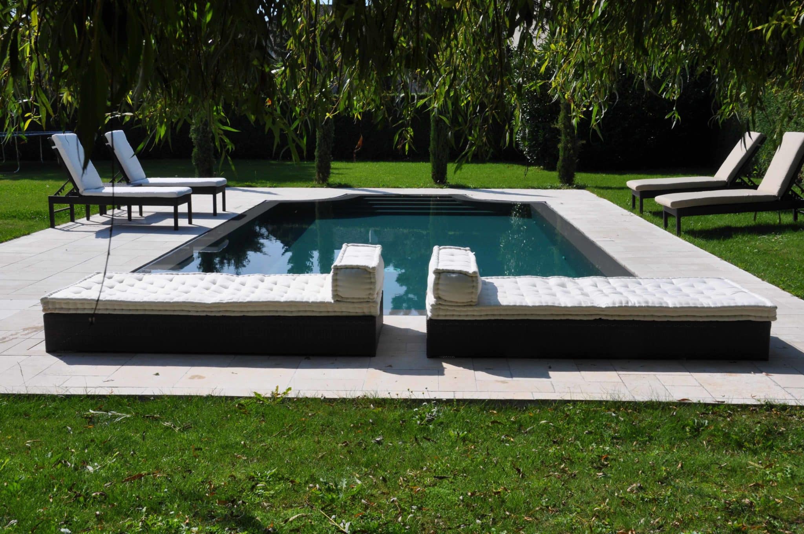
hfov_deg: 48.0
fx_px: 903
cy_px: 267
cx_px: 402
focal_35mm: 40
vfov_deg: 32.9
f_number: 14
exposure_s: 1/200
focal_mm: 27
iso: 200
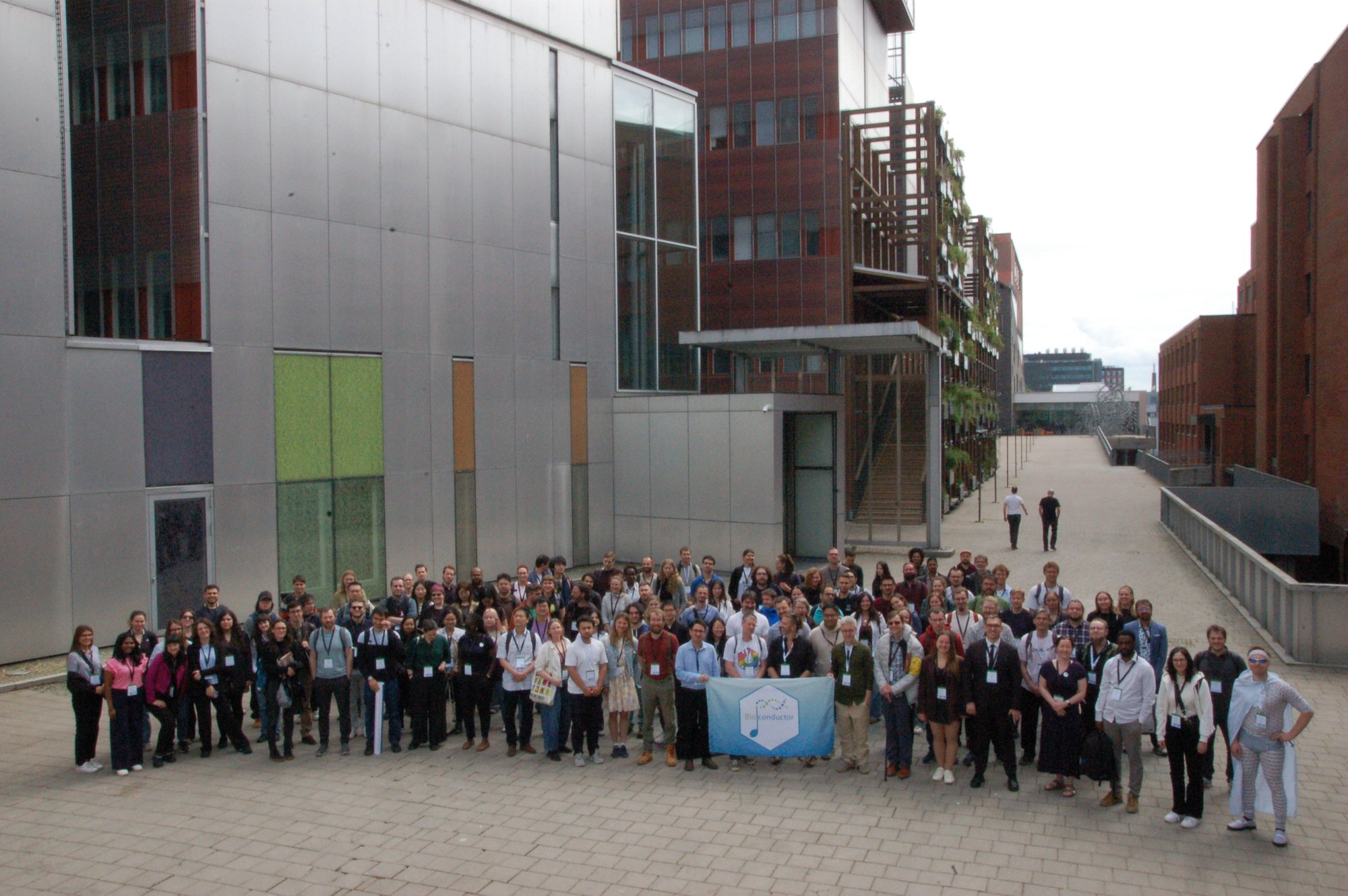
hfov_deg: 64.6
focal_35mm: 28
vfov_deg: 45.6
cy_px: 448
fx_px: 1066
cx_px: 674
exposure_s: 1/125
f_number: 32
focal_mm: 19
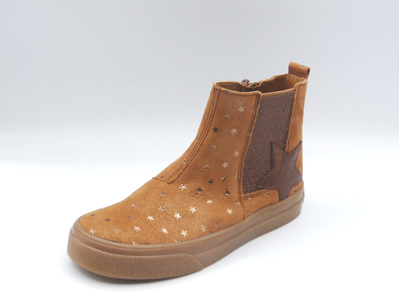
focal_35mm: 51
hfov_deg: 37.5
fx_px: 588
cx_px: 200
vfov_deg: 28.6
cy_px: 150
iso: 100
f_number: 4.5
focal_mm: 5.1
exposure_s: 1/200
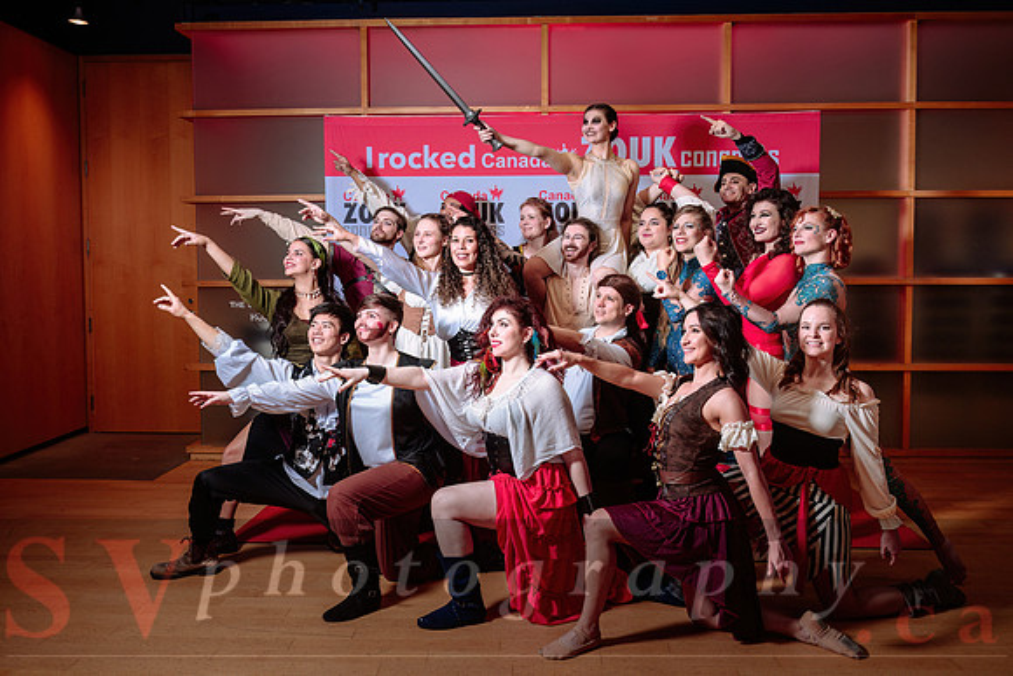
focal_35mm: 30
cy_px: 310
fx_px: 835
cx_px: 506
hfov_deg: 62.5
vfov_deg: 44.0
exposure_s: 1/125
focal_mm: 27
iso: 320
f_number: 4.5
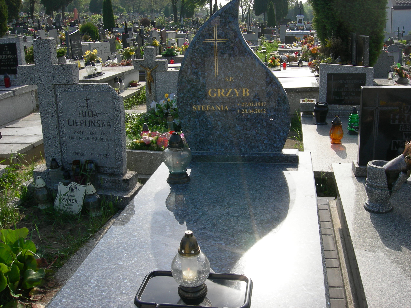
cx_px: 206
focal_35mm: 36
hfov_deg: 51.4
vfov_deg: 39.7
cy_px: 154
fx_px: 427
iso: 64
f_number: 5.4
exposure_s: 1/223
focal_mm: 7.5
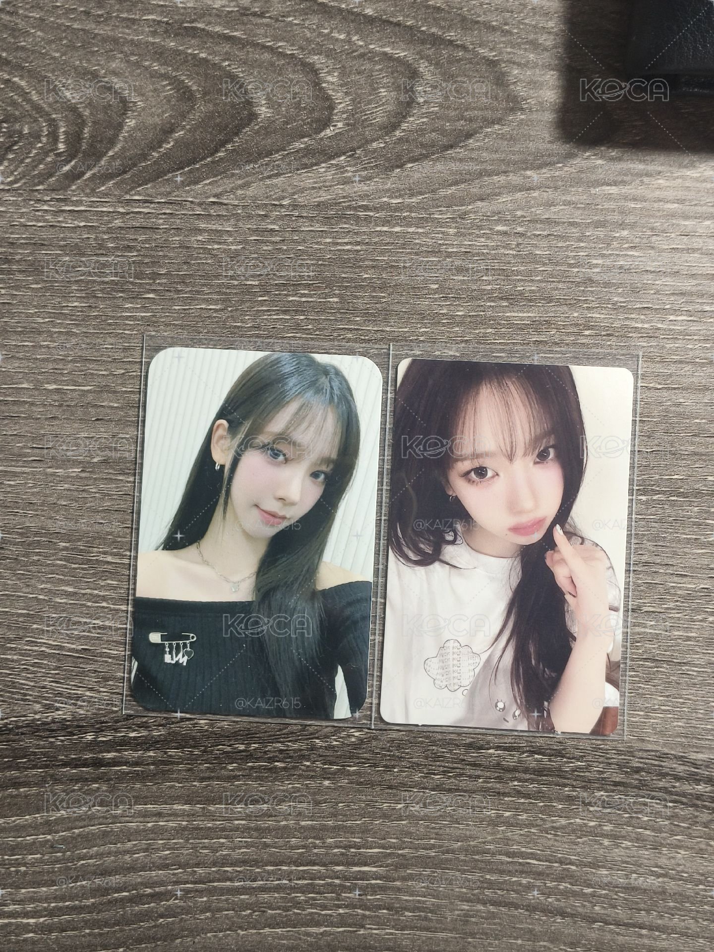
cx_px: 357
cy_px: 476
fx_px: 1265
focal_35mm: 46
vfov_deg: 41.2
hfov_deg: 31.5
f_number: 1.88
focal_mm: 5.56
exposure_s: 1/60
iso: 178
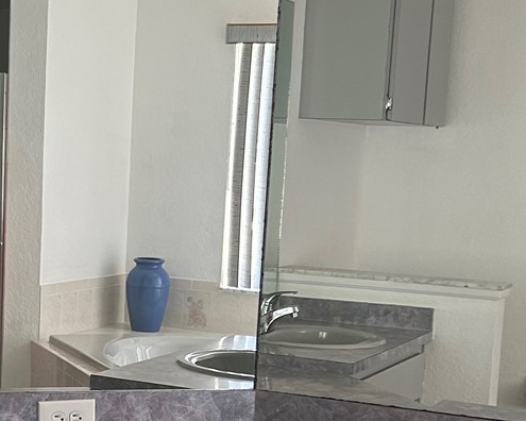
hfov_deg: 22.7
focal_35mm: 82
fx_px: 1277
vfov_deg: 18.5
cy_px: 368
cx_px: 45
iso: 125
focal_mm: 5.7
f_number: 1.5
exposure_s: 1/121
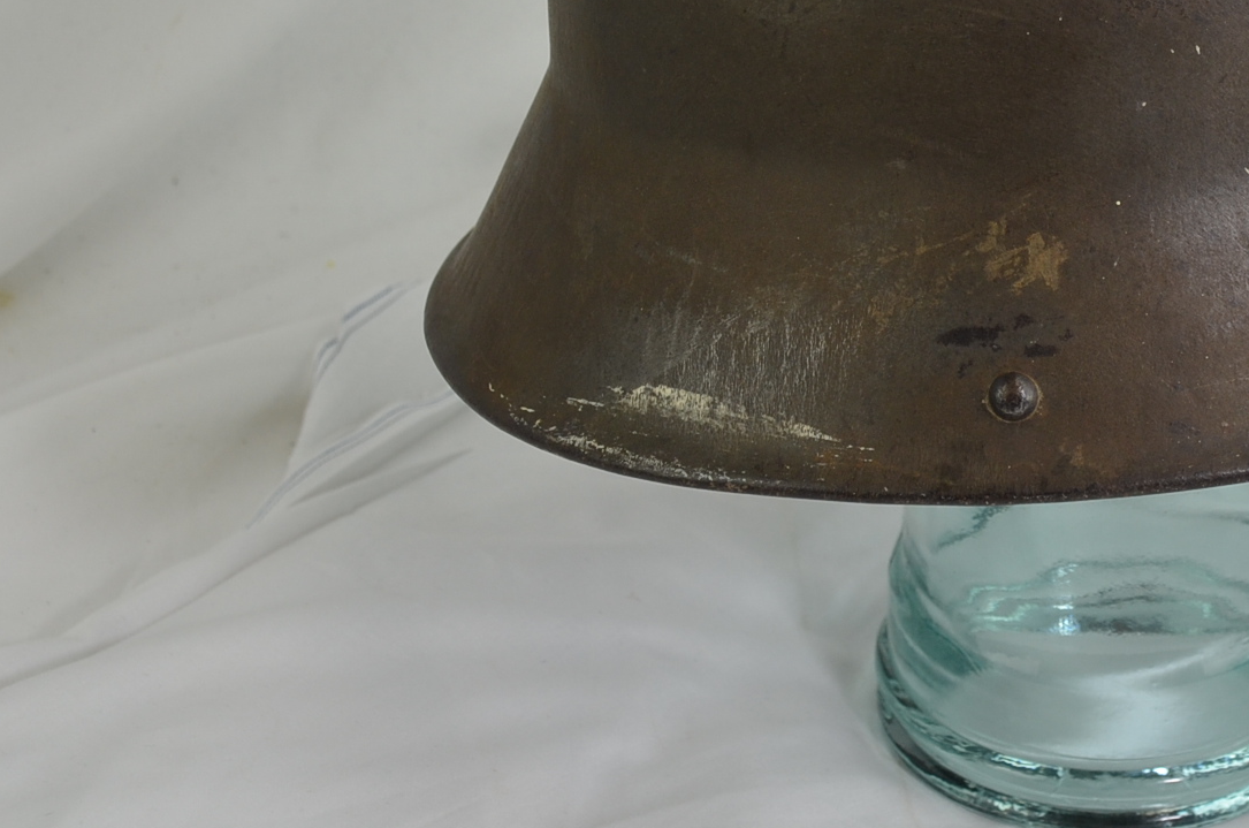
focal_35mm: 109
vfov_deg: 12.4
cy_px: 71
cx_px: 1081
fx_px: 3774
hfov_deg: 18.5
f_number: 5.6
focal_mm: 32
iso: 280
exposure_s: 1/125
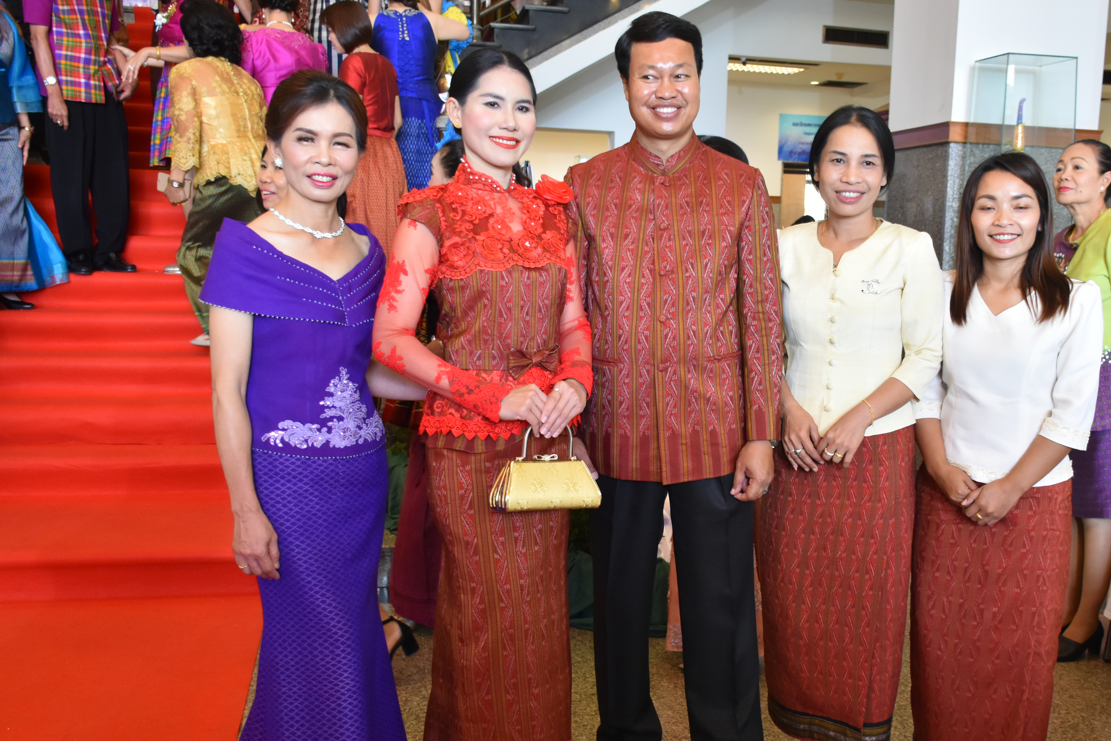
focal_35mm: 40
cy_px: 437
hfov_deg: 47.9
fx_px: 1234
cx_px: 710
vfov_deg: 33.3
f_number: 4
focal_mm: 20
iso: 800
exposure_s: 1/60
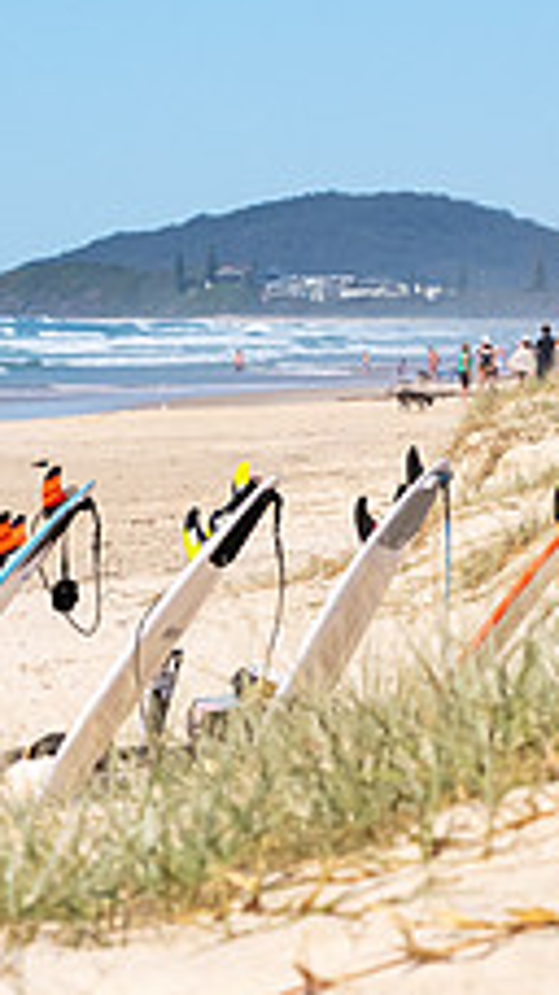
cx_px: -156
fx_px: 10055
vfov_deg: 5.7
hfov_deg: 3.2
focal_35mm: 381
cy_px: 593
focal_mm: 64
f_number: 5
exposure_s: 1/3200
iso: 200
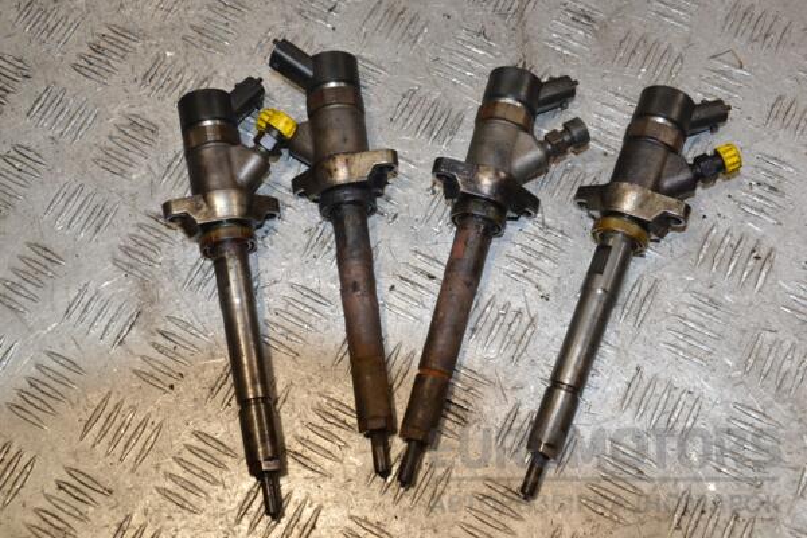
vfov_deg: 29.9
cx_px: 404
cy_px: 269
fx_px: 1009
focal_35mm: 45
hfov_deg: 43.6
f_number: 8
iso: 800
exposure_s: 1/200
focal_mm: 30
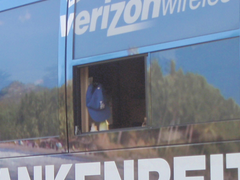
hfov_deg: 13.8
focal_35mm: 143
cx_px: 114
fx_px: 991
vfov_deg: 10.1
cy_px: 241
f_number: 4.3
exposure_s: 1/60
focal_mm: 7.57
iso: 64
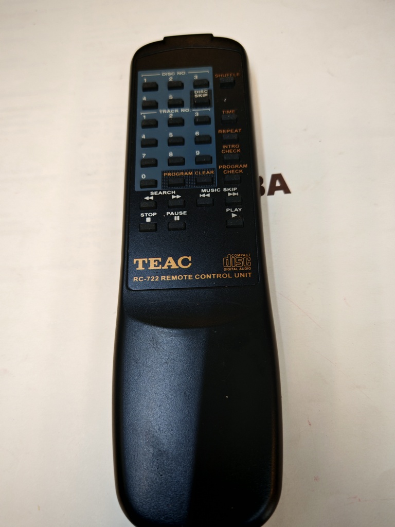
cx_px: 198
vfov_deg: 65.3
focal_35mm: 27
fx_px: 411
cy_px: 264
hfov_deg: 51.4
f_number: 1.9
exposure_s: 1/50
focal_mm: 6.67
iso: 250
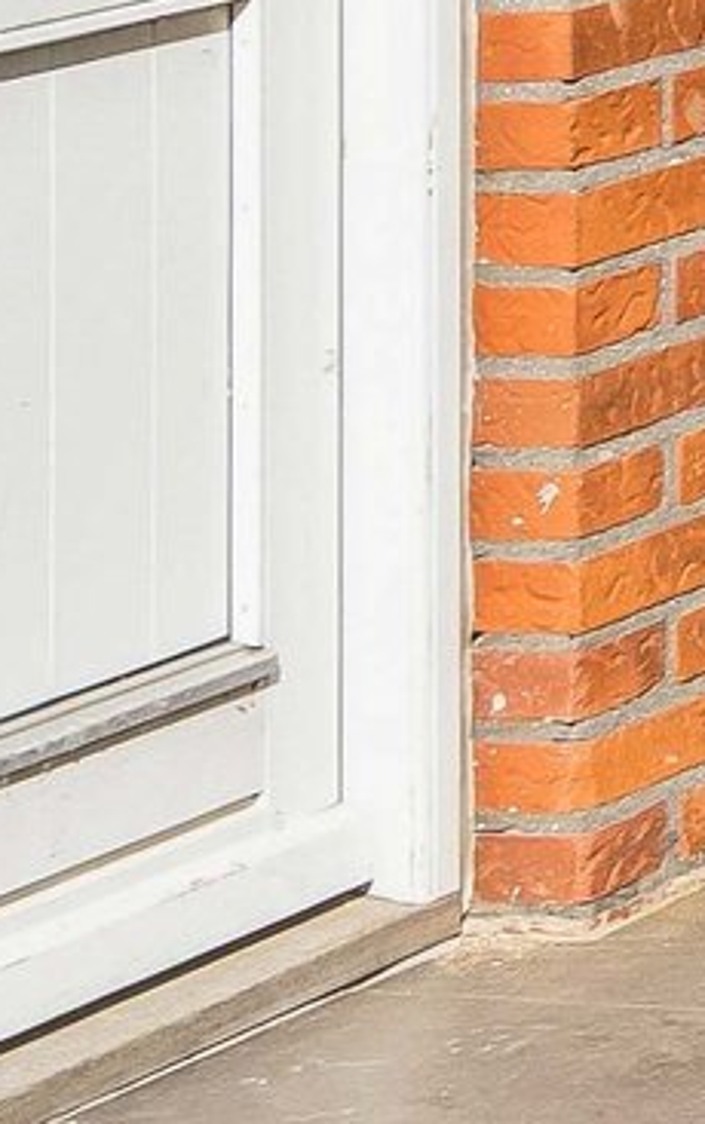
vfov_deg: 9.5
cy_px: -956
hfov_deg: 4.7
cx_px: 4187
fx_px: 6382
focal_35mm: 208
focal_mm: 25
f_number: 8
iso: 200
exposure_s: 1/400
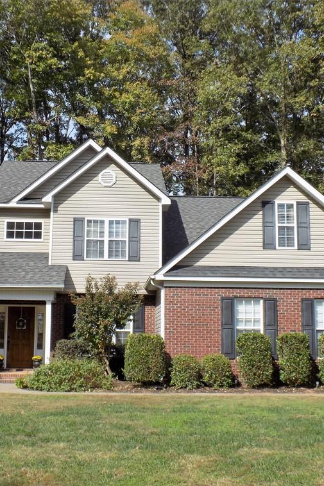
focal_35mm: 52
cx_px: 129
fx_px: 702
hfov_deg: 25.9
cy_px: 246
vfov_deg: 38.2
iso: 80
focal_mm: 6.6
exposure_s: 1/1000
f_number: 3.5
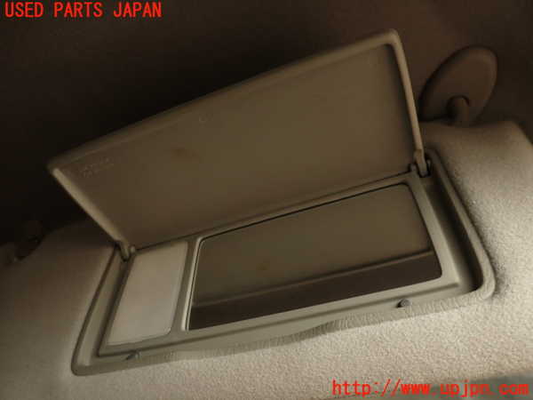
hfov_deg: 69.4
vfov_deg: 54.9
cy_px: 200
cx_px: 266
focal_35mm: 25
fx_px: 385
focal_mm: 4.5
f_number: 2
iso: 200
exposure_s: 1/30
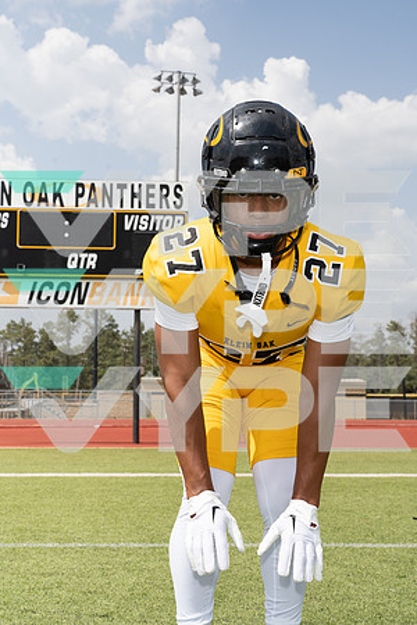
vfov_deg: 38.2
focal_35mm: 52
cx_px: 208
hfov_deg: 26.0
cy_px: 312
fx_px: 903
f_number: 11
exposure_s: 1/250
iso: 160
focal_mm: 52
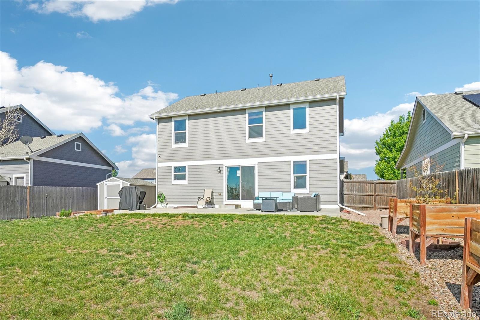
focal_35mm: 20
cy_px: 160
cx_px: 240
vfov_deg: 63.2
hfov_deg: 85.4
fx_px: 260
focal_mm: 13
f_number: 8
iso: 400
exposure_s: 1/1600
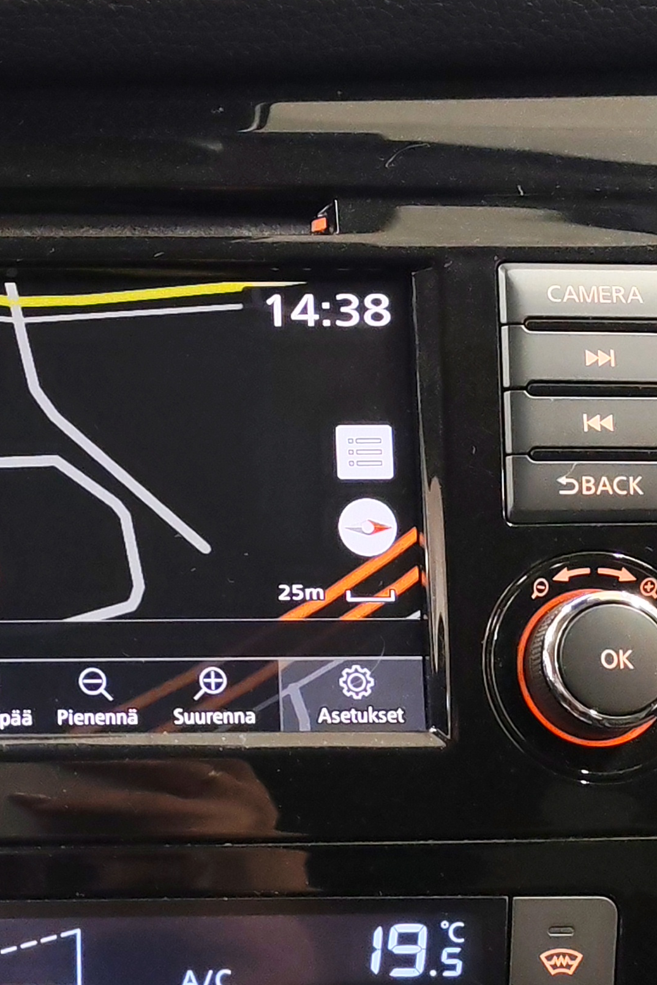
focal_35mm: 90
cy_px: 550
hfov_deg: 14.9
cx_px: -32
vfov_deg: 22.6
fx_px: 2463
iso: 1000
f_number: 1.9
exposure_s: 1/50
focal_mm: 6.12
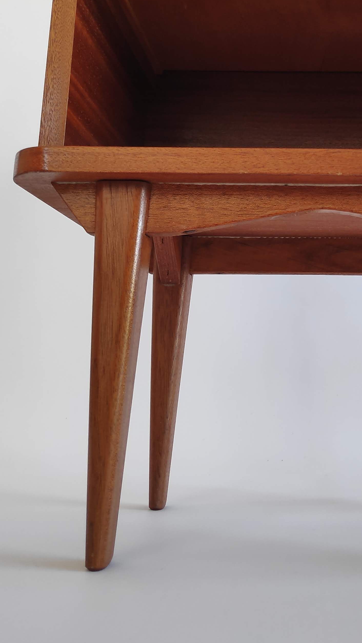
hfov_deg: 32.3
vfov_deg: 55.1
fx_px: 597
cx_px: 314
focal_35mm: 35
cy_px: 201
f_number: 1.9
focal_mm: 3.94
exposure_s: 1/100
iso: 324
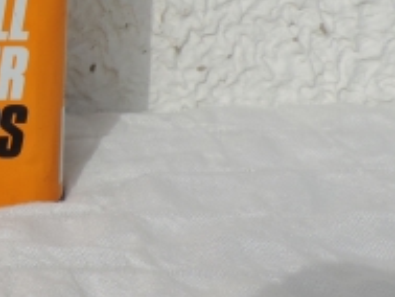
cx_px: -109
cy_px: -23
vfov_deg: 18.7
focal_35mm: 76
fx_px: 868
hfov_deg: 23.0
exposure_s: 1/1600
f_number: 4.2
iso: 80
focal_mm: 4.3
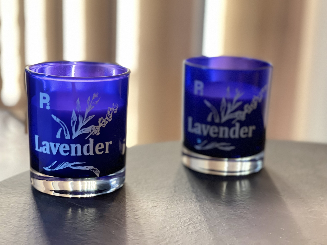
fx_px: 605
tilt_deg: -14.7
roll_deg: -2.1
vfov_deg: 22.9
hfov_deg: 30.3
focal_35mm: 64
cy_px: 122
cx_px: 164
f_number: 2.2
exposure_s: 1/32
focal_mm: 7.5
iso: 400
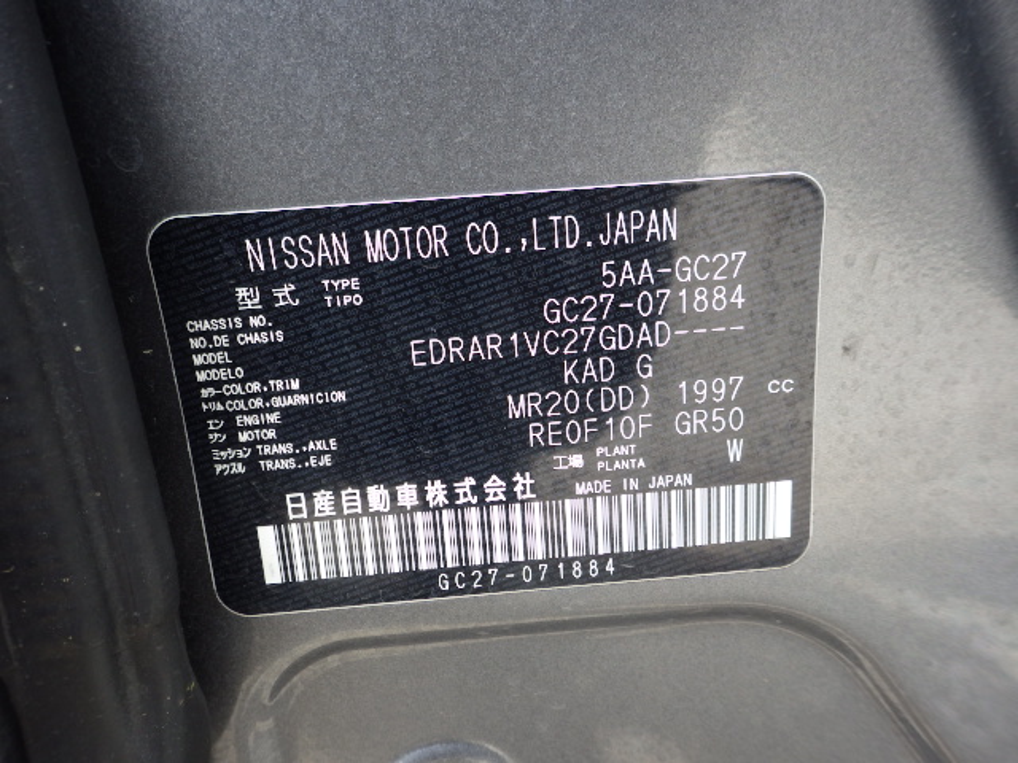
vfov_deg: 54.9
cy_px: 382
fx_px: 735
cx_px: 509
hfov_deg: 69.4
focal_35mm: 25
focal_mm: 4.5
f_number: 2.8
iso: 125
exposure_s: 1/160
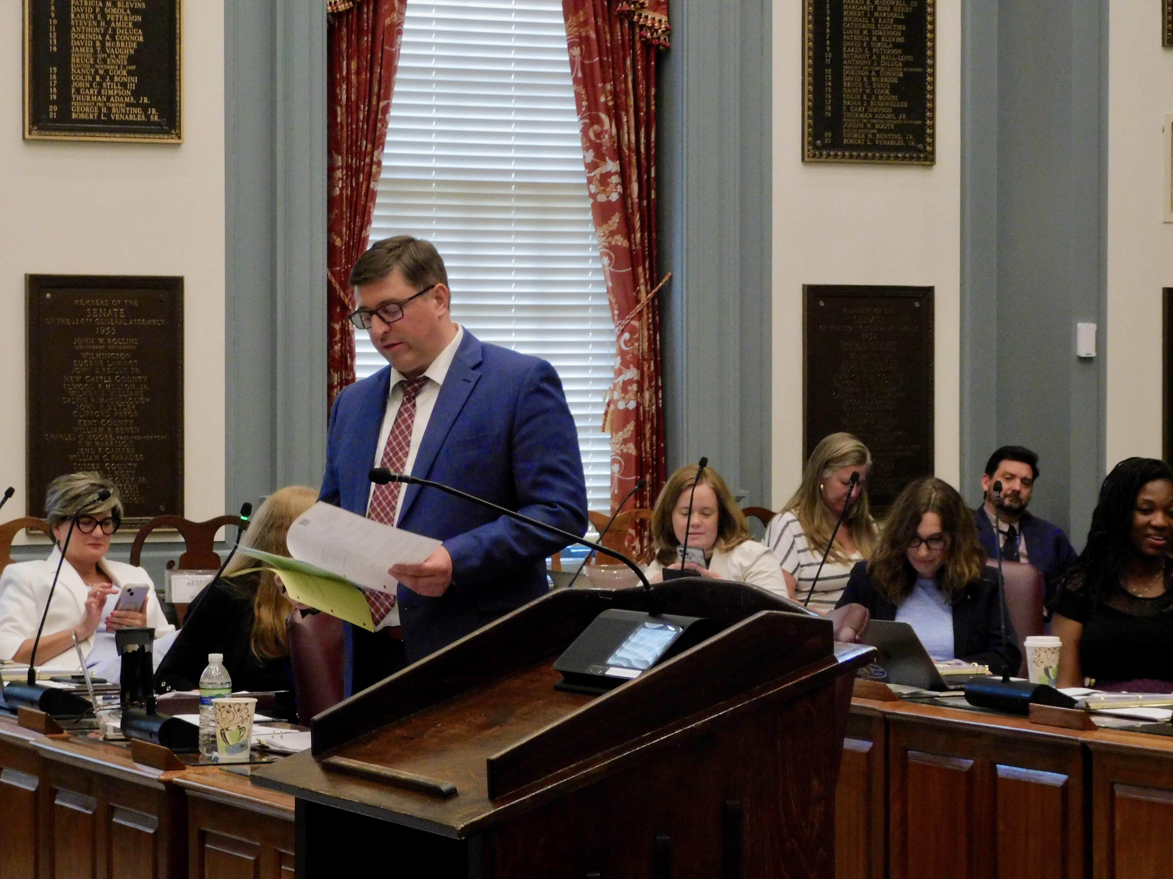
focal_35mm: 115
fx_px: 3897
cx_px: 586
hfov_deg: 17.1
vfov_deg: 12.9
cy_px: 440
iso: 640
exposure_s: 1/30
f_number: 4.8
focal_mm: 20.3
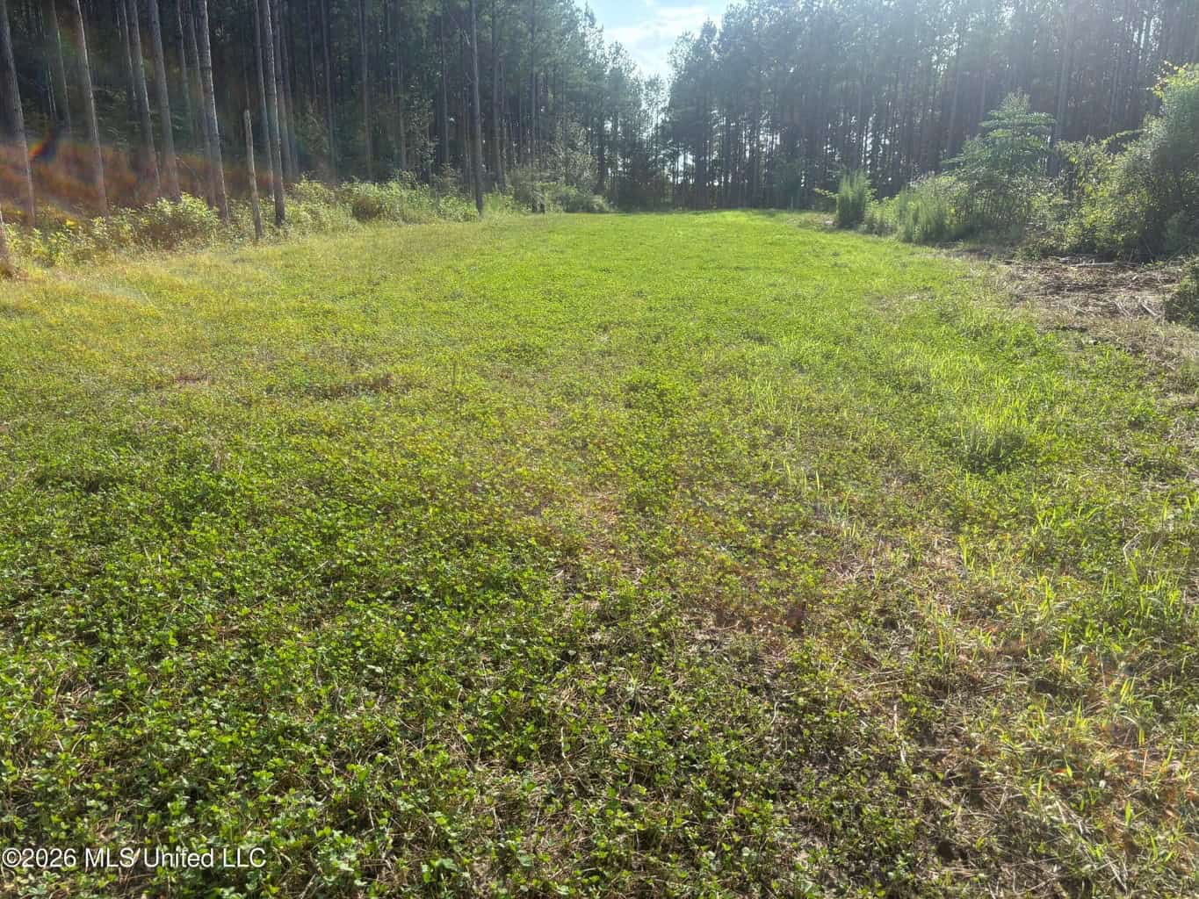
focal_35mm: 26
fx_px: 901
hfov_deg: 67.3
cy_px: 450
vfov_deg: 53.1
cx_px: 600
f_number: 1.6
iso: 50
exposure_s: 1/1458
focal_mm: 6
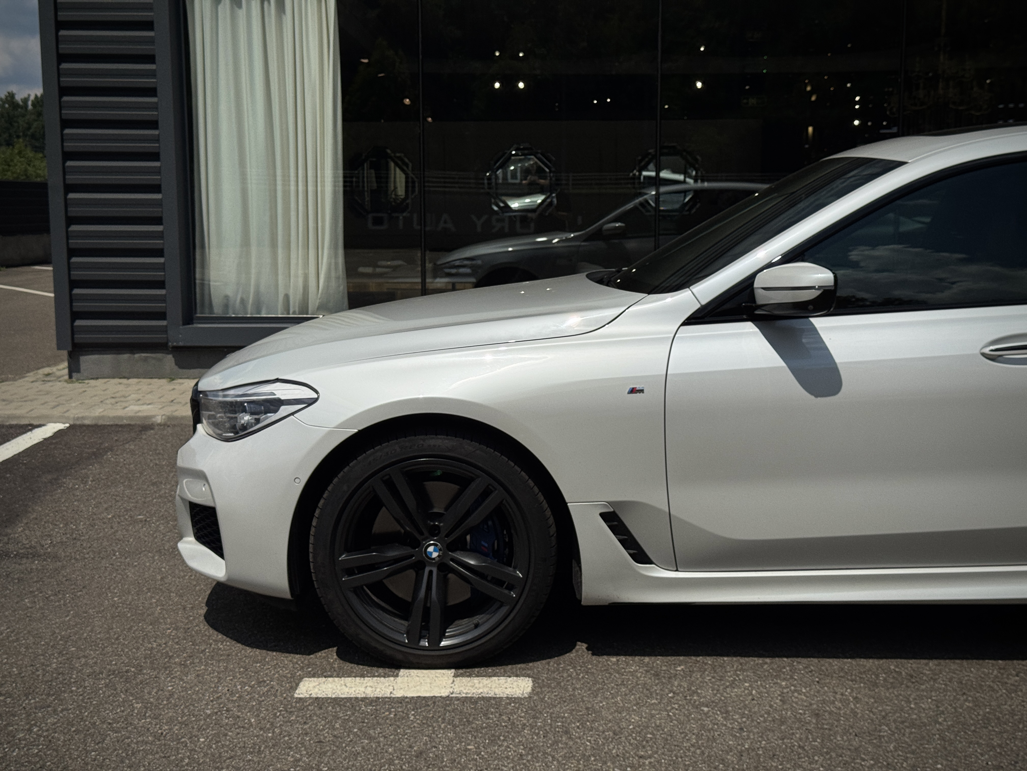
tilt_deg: -7.9
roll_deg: +0.5
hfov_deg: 39.7
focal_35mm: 48
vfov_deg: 30.3
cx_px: 514
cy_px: 386
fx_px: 1424
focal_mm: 6.76
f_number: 1.78
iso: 50
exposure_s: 1/28571
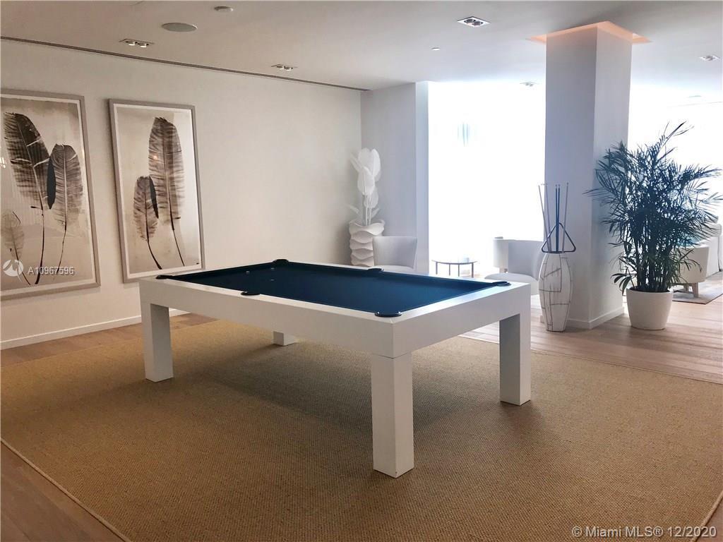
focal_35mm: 28
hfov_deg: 63.4
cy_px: 271
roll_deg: +1.5
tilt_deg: -8.5
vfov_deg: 49.7
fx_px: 585
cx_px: 362
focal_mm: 3.99
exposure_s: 1/173
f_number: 1.8
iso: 20
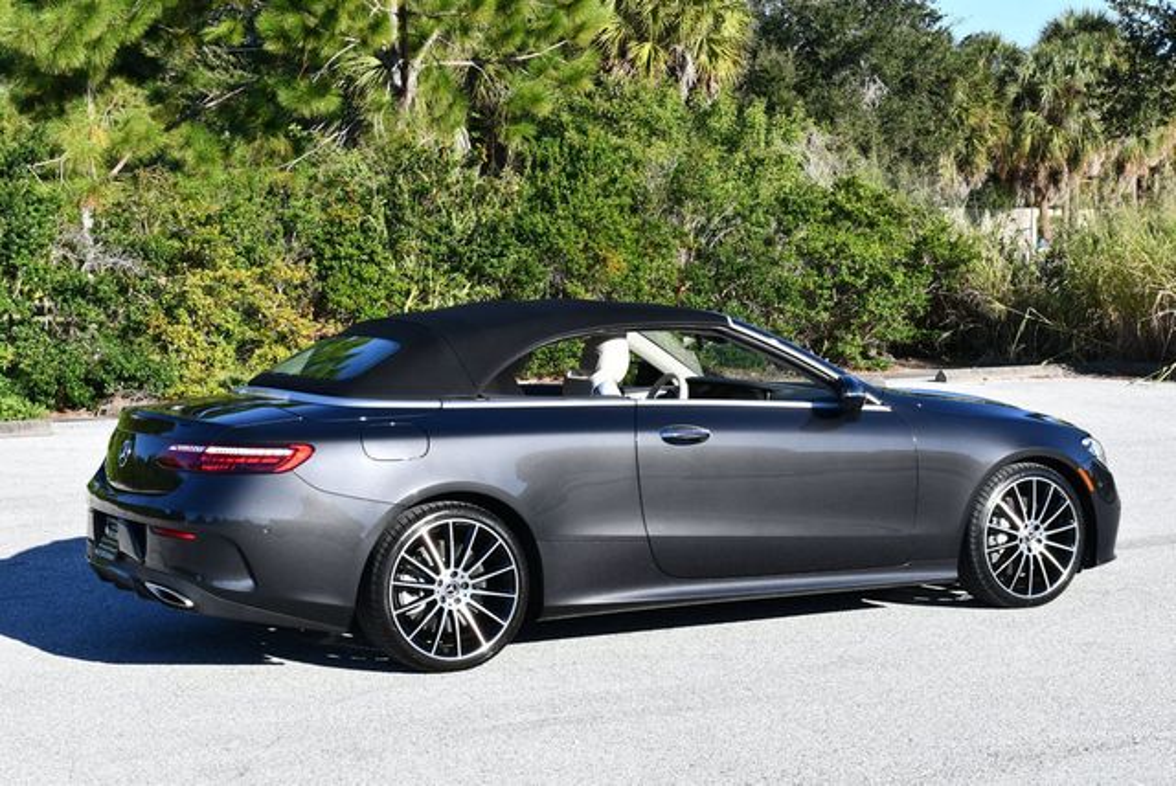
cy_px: 393
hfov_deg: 31.4
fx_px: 2093
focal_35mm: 64
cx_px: 588
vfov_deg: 21.3
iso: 200
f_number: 8
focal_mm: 32
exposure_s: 1/250
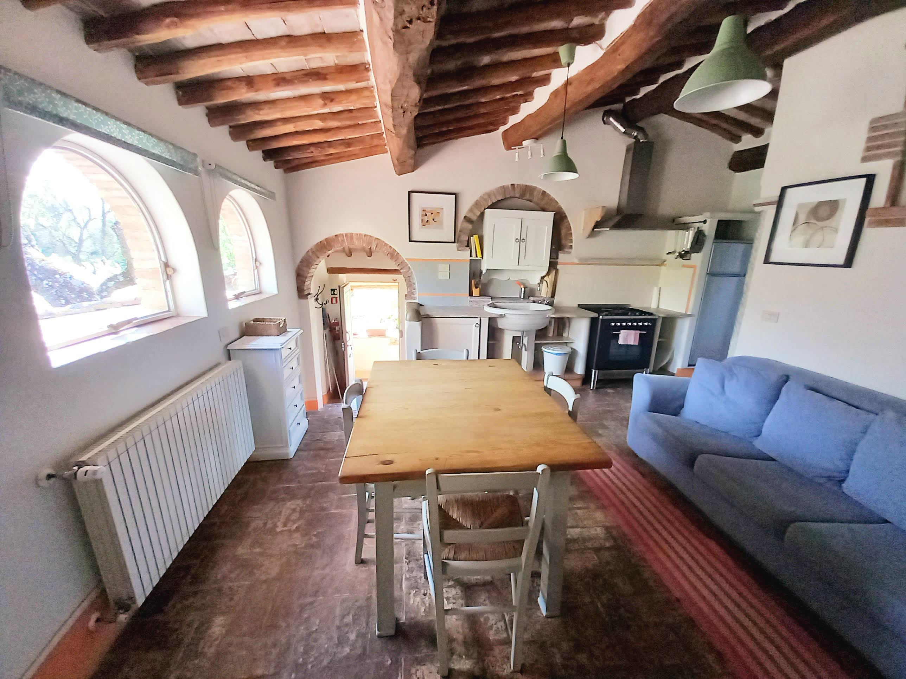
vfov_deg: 89.9
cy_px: 340
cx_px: 453
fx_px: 340
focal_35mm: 13
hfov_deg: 106.2
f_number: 2.2
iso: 200
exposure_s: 1/50
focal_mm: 1.13
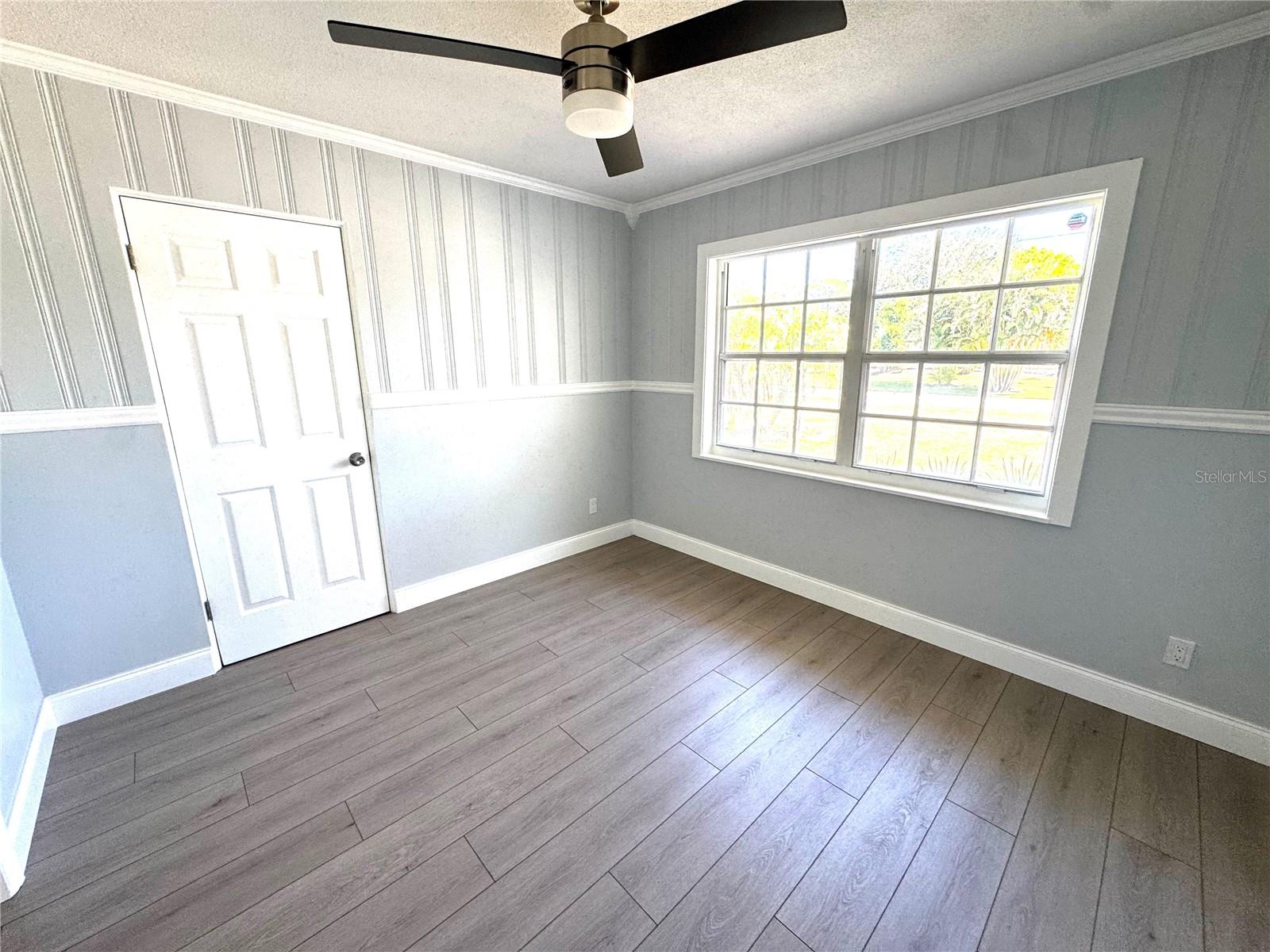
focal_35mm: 14
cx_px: 635
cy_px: 476
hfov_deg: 102.1
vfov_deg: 85.7
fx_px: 514
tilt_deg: -13.1
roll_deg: +0.7
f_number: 2.2
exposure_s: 1/99
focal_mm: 2.22
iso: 125
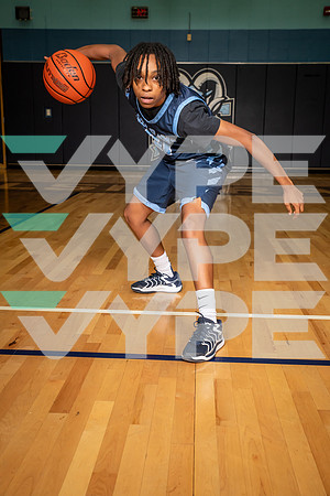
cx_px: 165
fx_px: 577
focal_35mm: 42
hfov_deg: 31.9
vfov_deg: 46.4
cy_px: 248
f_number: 6.3
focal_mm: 42
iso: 640
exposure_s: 1/320
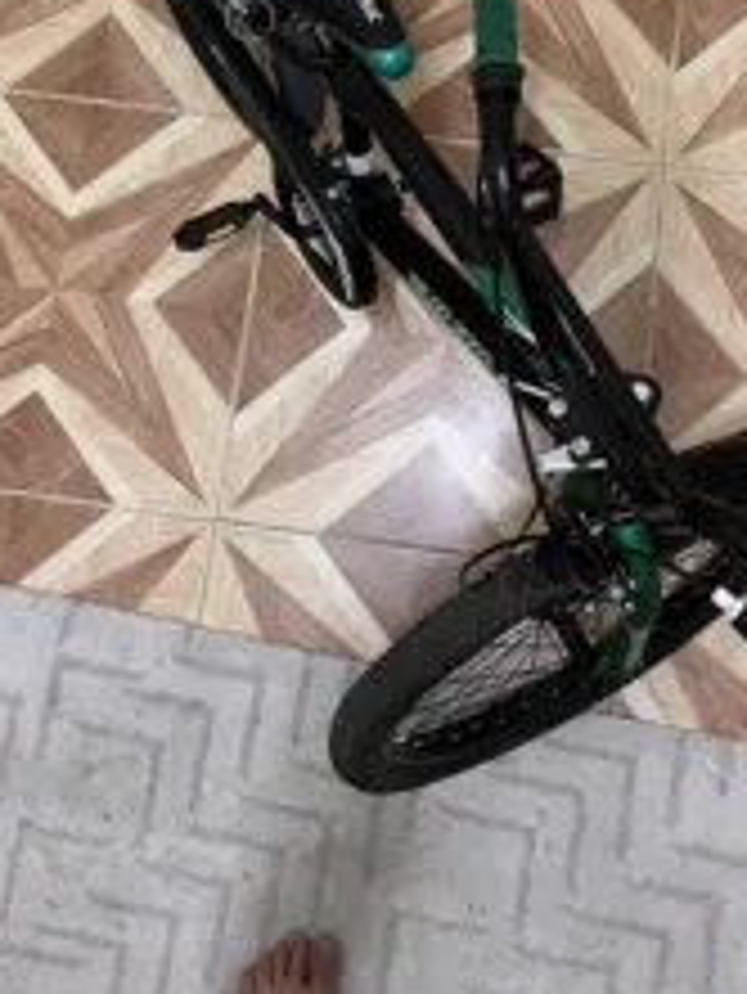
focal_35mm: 47
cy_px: 112
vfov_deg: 37.9
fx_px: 1351
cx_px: 450
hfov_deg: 30.8
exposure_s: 1/33
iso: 400
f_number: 1.6
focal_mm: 5.1
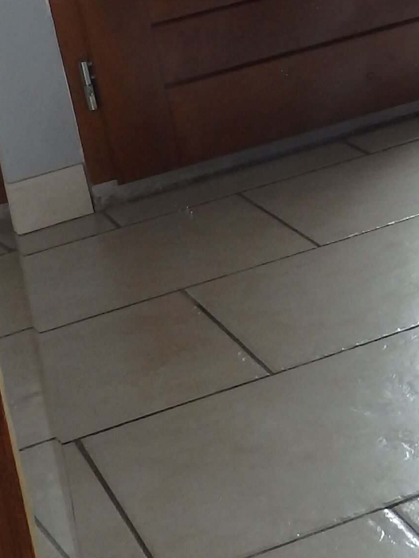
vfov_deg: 17.2
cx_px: 354
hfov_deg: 13.5
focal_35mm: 109
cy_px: -116
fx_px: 1759
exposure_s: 1/30
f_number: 3.2
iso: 160
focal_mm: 5
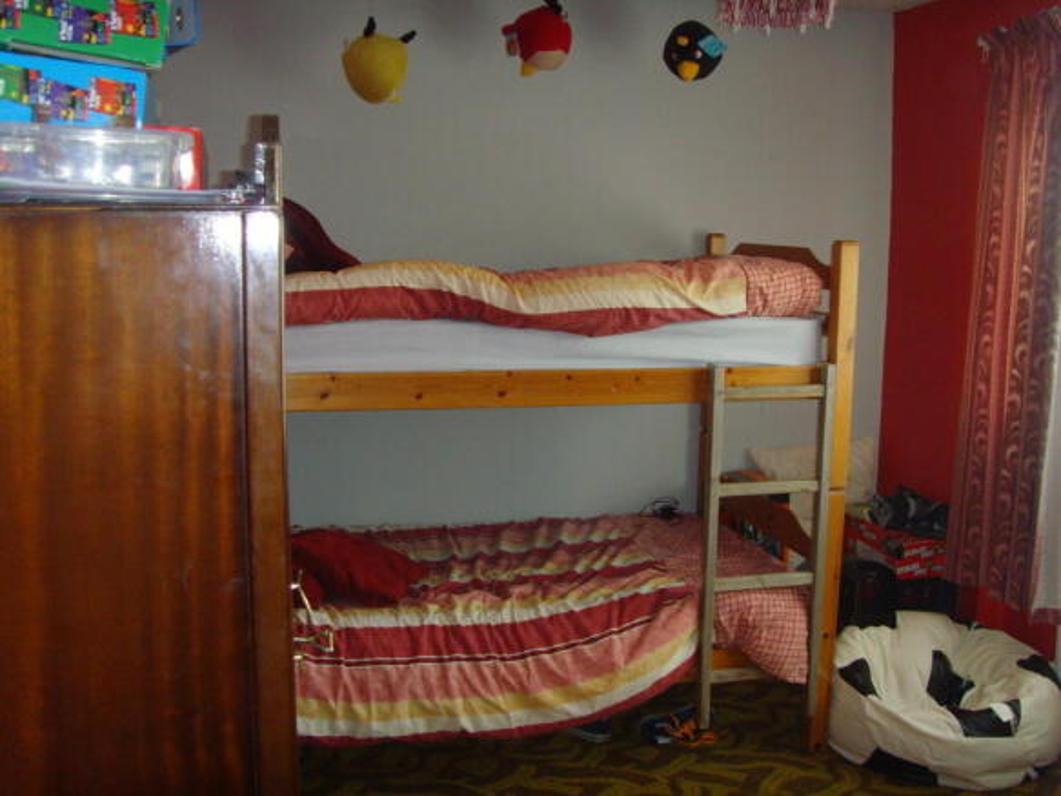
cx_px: 530
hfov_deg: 47.9
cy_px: 398
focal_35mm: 39
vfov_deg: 36.8
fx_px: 1195
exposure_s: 1/45
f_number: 3.5
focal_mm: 6.6
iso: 200
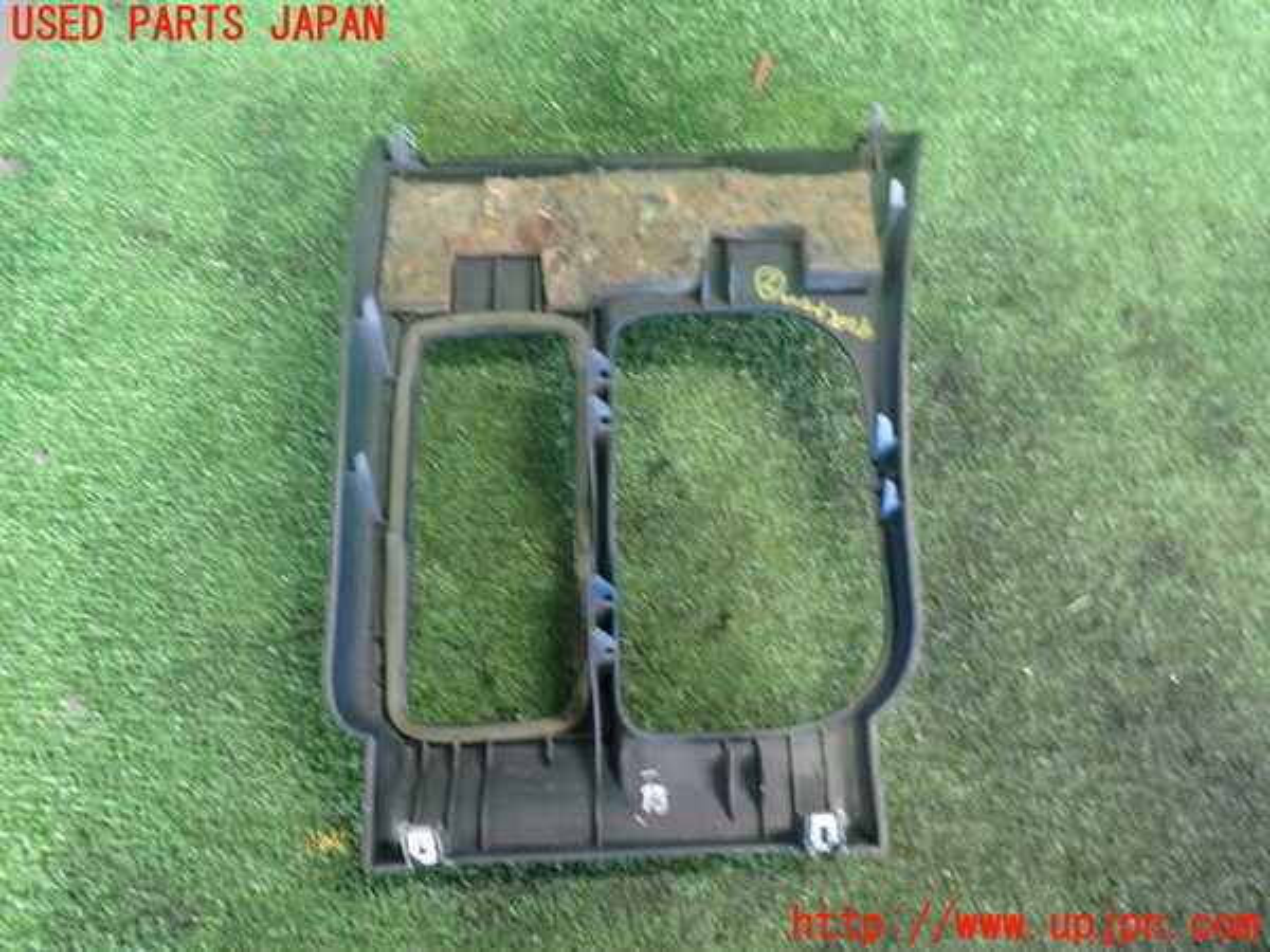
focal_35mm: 30
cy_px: 476
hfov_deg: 60.0
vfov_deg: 46.8
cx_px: 635
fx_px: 1101
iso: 640
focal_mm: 5.4
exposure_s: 1/30
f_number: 2.3
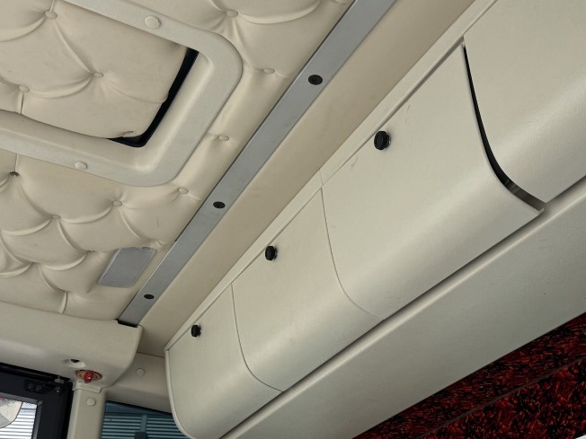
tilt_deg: +24.6
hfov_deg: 36.0
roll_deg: -2.0
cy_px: 384
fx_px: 897
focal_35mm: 53
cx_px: 366
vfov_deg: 26.7
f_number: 1.78
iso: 100
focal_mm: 6.76
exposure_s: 1/708
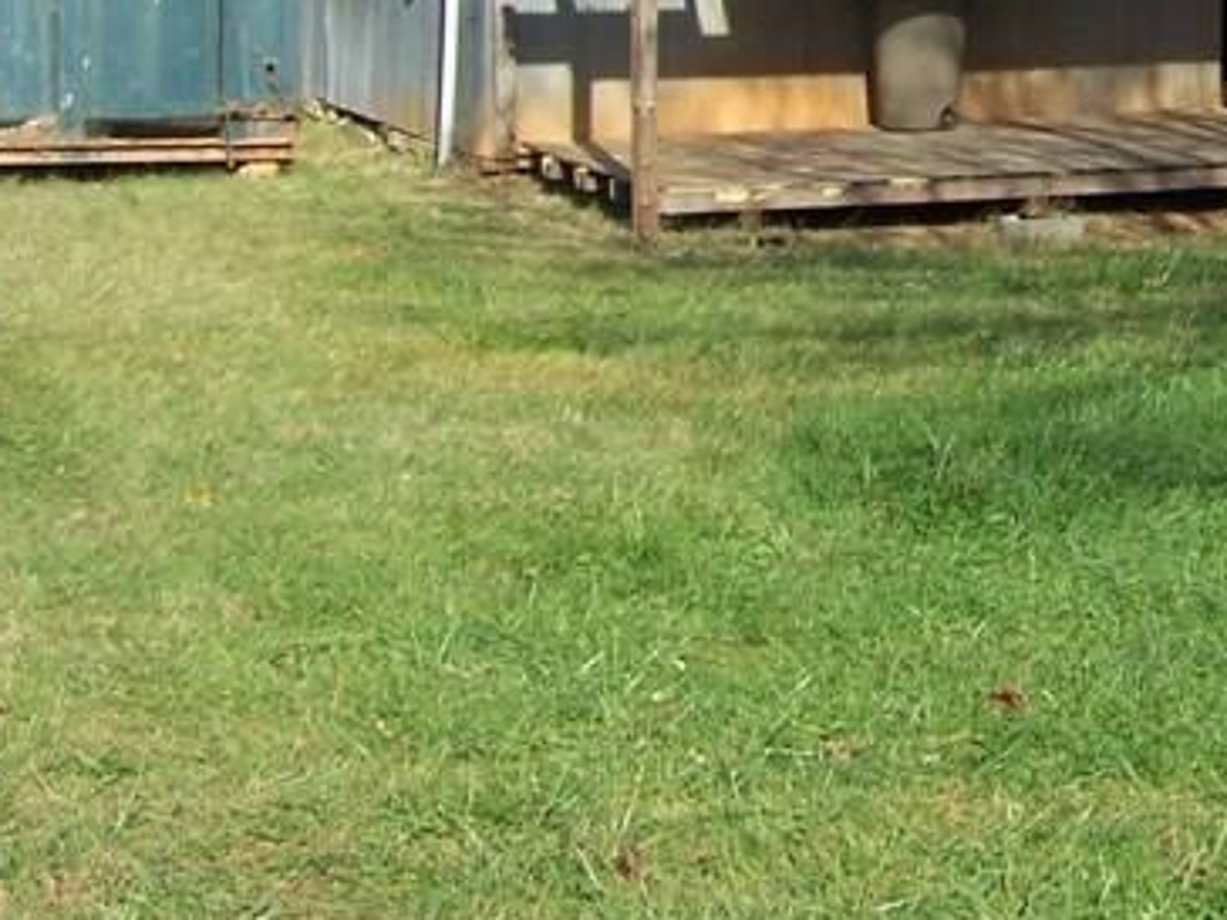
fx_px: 3793
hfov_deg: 18.0
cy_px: -145
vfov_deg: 13.5
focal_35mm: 107
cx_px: 1143
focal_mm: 6.3
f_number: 4
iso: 64
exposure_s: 1/400
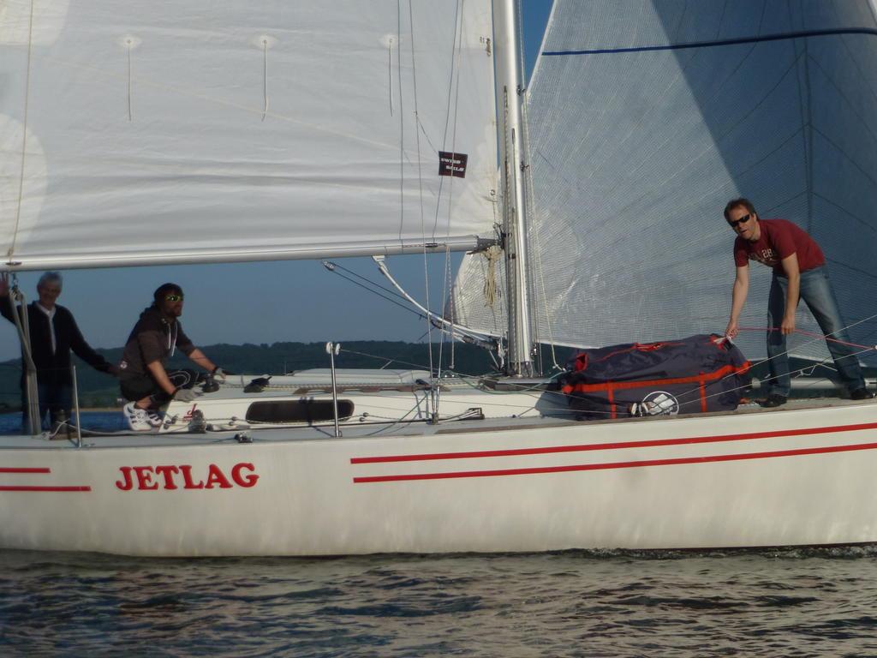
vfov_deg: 16.6
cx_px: 438
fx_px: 2255
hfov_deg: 22.0
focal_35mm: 89
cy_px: 329
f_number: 4.9
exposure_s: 1/2000
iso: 100
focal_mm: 16
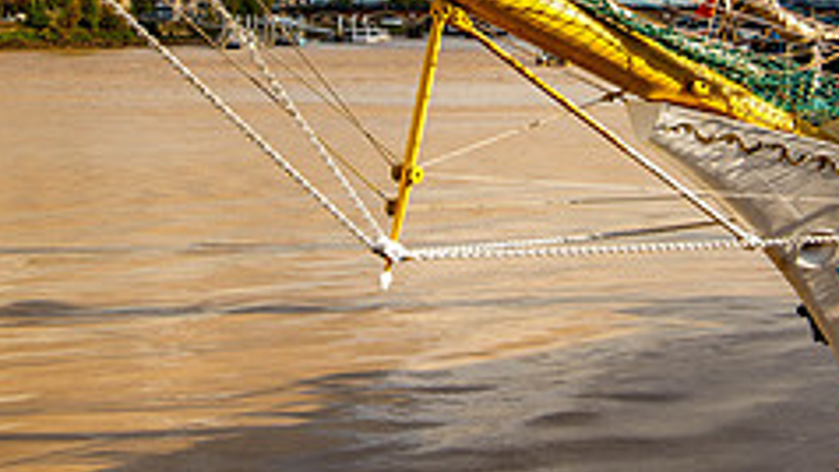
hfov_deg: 23.1
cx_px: 561
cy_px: 0
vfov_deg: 13.0
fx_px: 2047
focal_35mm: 92
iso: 100
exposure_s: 1/320
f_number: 9
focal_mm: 36
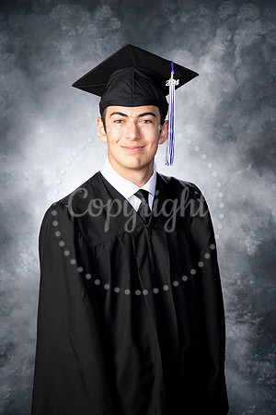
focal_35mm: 73
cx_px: 138
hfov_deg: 18.7
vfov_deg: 27.7
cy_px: 208
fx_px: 839
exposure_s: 1/160
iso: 250
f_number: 9
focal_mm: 73
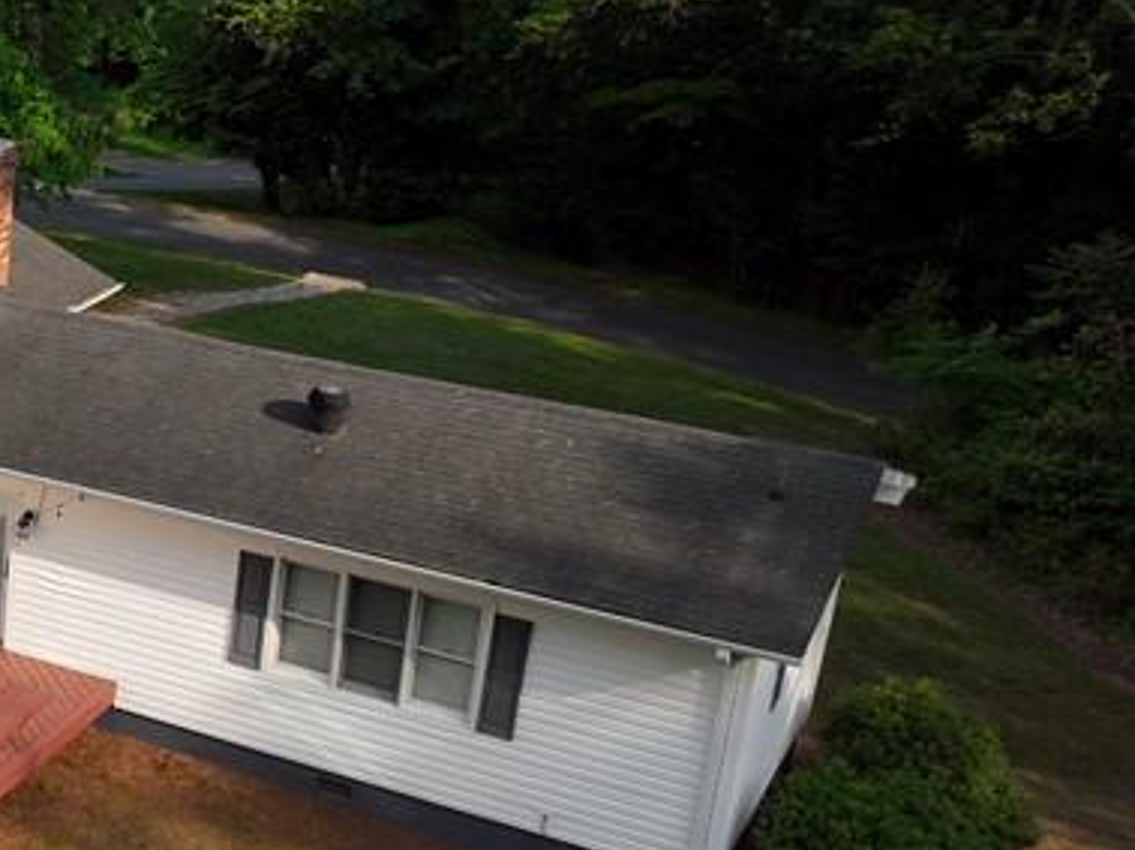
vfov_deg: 22.5
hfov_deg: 25.2
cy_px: 500
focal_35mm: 65
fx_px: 2130
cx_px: -393
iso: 100
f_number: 2.8
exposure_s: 1/160
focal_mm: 12.3
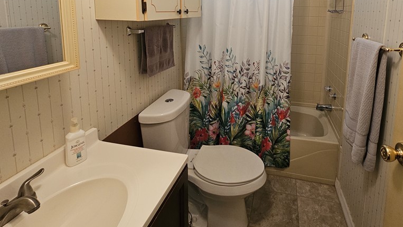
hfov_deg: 88.7
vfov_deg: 54.1
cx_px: 237
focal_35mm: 19
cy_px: 43
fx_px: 203
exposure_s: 1/30
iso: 320
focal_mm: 2.2
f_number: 2.2
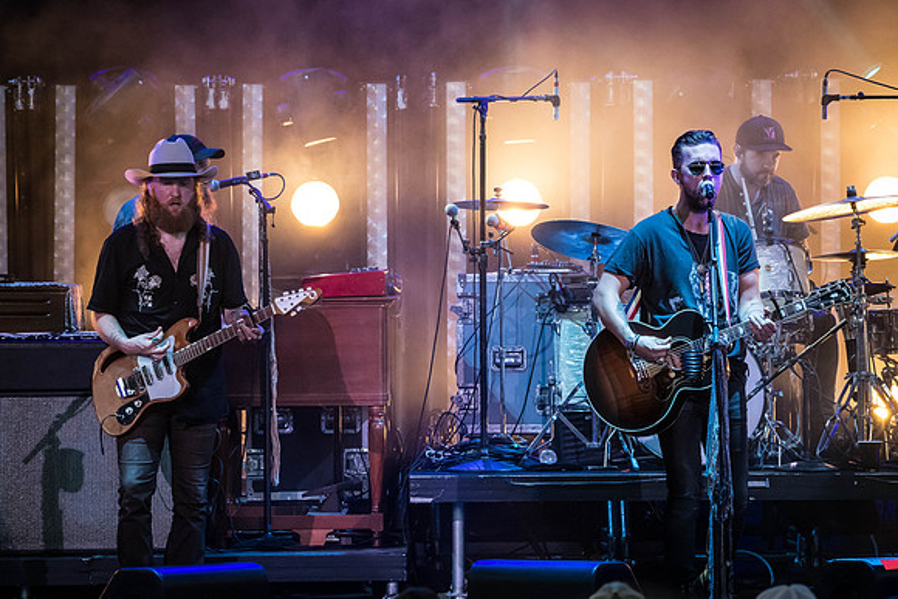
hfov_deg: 6.2
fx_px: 8233
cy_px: 220
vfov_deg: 4.2
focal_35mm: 330
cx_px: 495
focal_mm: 220
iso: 3200
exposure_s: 1/800
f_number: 5.6
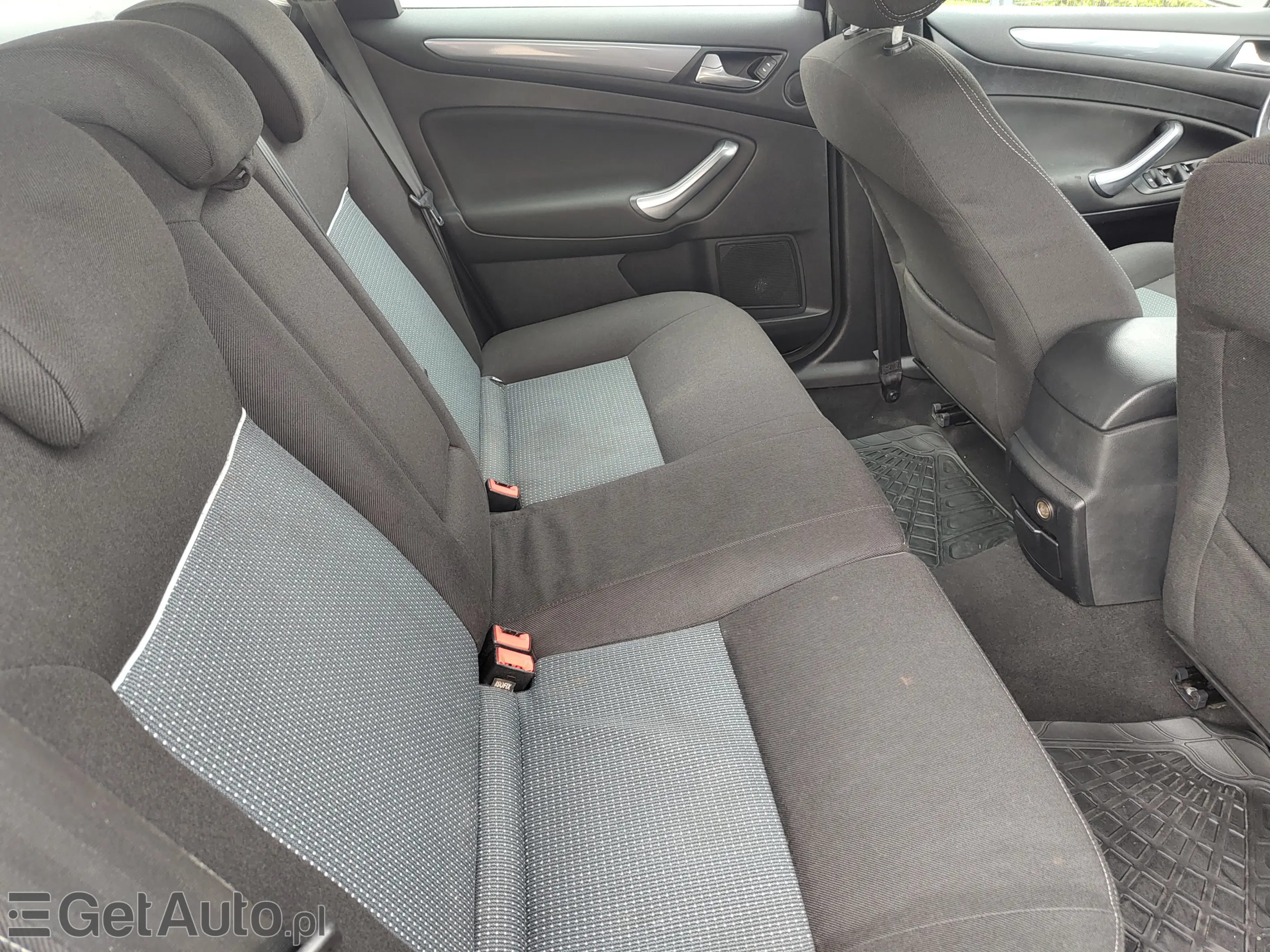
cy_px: 476
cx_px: 635
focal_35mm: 23
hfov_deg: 73.9
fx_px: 844
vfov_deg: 58.9
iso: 244
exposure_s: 1/100
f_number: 1.8
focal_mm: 5.56
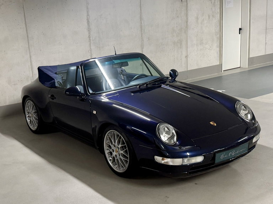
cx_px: 136
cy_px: 102
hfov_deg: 71.6
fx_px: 189
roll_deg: +4.3
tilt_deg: -16.8
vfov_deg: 56.8
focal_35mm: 24
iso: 320
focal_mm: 6.76
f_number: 1.78
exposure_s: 1/100
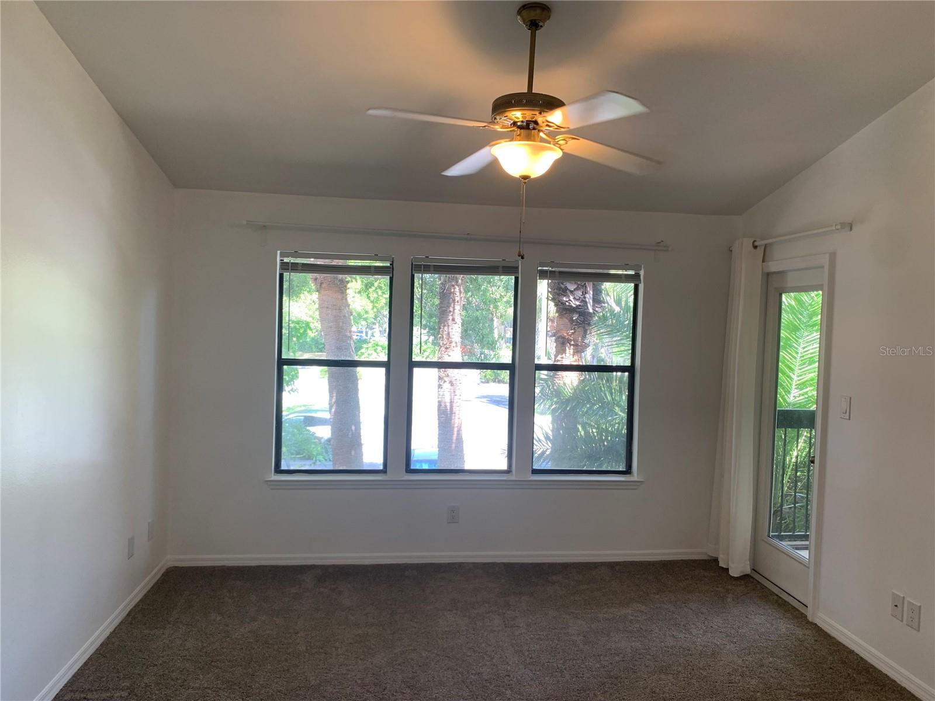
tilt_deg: -2.8
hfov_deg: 67.3
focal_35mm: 26
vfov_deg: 53.1
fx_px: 702
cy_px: 350
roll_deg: -1.4
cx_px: 468
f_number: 1.8
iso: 64
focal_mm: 4.25
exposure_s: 1/120
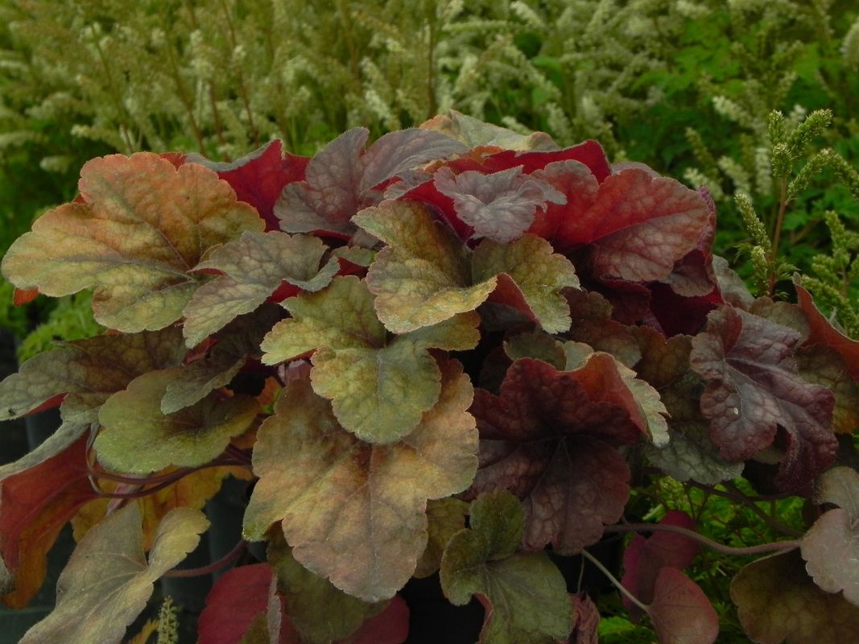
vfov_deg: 8.1
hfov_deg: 10.7
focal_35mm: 184
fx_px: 4565
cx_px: 430
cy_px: 322
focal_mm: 32.7
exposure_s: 1/100
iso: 160
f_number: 5.6
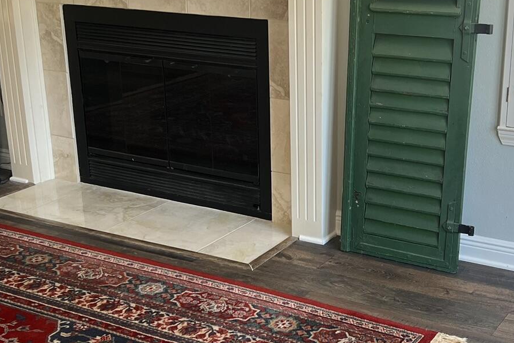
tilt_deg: -19.5
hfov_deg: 32.3
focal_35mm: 62
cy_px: 204
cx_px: 302
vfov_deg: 21.9
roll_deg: +0.6
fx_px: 885
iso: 125
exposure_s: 1/121
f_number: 1.5
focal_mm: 5.7
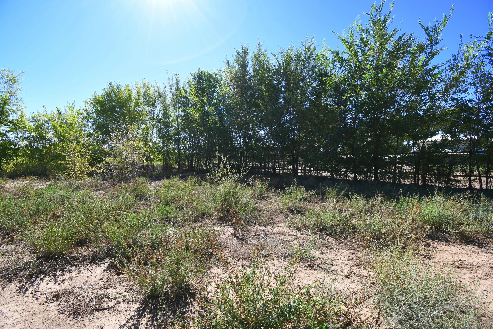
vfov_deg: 77.3
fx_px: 205
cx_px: 246
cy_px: 164
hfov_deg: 100.4
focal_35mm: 15
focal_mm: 10
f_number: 8
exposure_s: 1/125
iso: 100
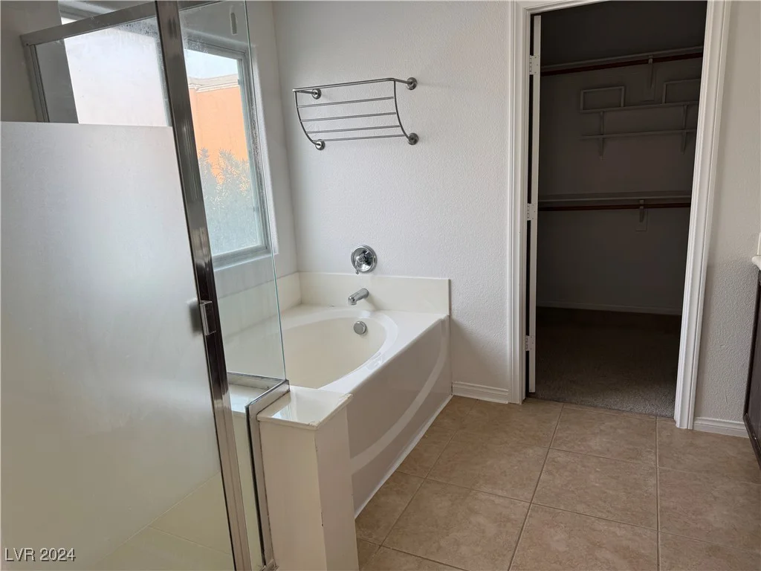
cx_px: 380
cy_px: 286
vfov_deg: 56.8
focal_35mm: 24
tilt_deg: -14.9
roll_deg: +3.5
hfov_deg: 71.6
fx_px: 528
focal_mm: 6.76
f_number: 1.78
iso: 64
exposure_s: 1/167
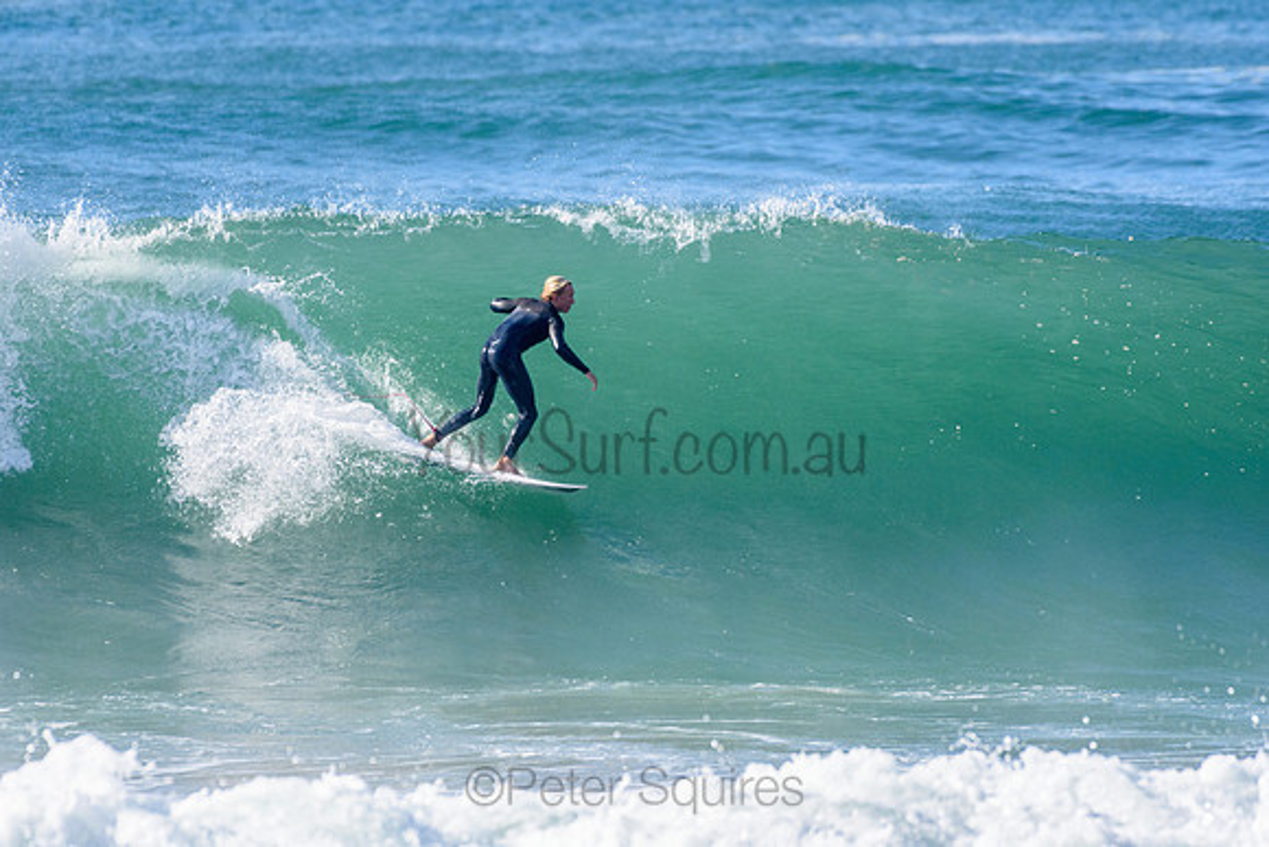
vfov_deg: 1.8
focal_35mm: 750
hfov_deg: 2.7
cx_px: 634
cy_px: 424
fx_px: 26442
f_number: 5.6
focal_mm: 500
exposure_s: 1/2000
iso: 450
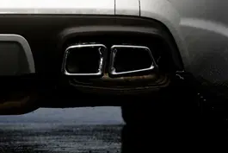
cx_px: -86
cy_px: -108
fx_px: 5589
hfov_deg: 2.3
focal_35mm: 882
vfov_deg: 1.6
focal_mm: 195
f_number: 5.6
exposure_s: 1/1250
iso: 100
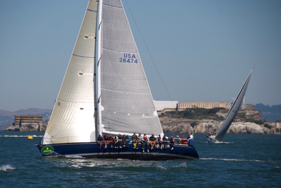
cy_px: 102
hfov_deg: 8.3
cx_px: 128
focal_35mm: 247
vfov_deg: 5.6
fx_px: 1928
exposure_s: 1/2500
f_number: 6.3
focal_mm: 150
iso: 320
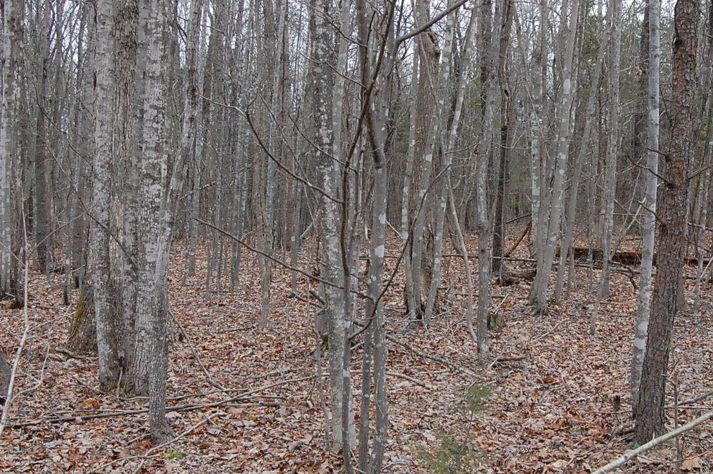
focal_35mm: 53
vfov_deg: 25.4
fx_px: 1049
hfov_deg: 37.4
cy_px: 301
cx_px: 428
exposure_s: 1/640
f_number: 13
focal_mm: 26
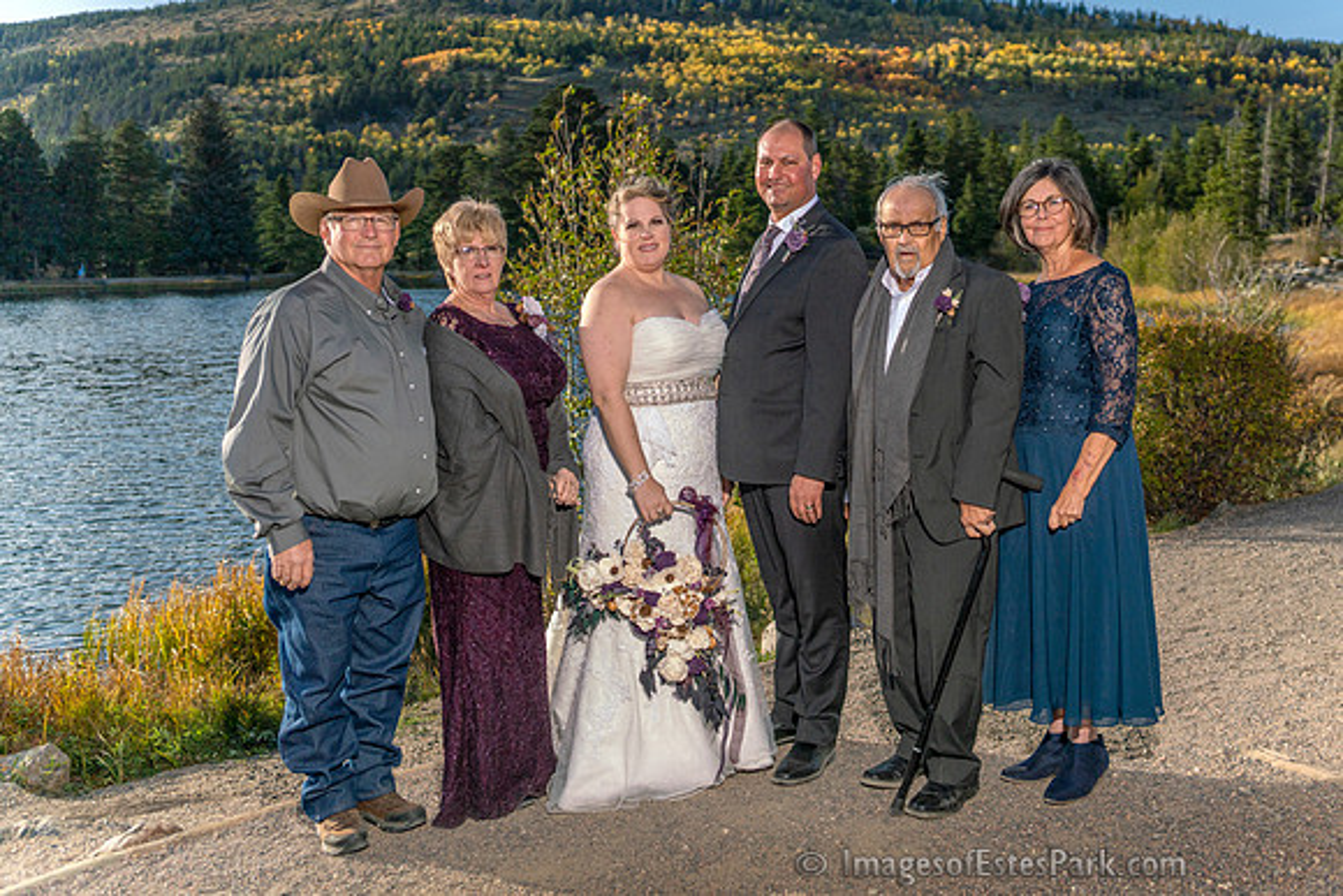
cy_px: 448
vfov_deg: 43.6
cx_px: 672
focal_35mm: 30
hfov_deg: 61.9
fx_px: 1119
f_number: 2.8
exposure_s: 1/5000
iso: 250
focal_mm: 30
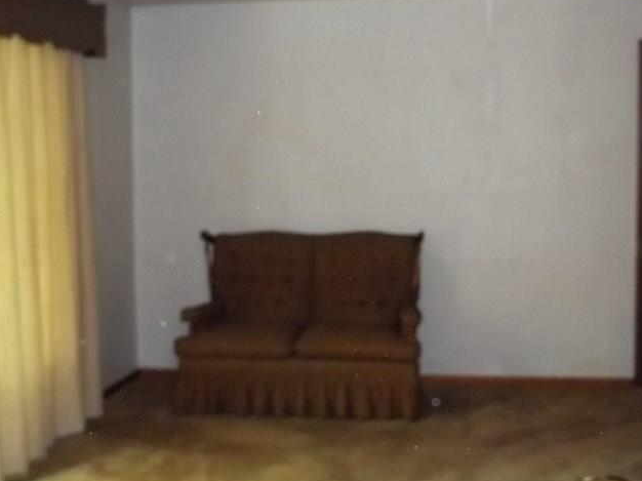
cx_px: 325
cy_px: 217
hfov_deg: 35.6
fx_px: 1001
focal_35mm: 54
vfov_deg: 27.0
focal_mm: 5.9
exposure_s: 1/30
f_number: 3.3
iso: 320
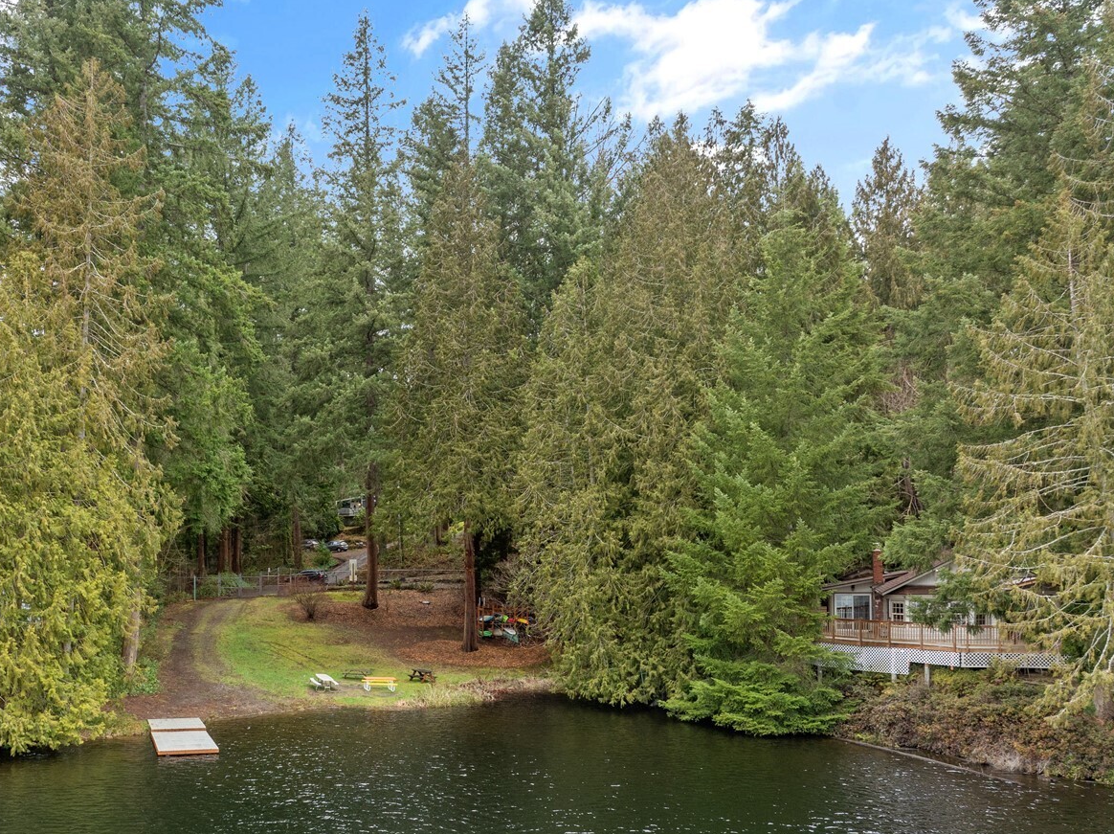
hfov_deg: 54.1
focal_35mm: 33
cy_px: 555
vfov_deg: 42.3
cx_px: 359
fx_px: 1061
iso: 100
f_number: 4
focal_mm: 12.29
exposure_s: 1/50
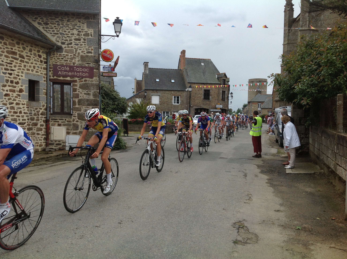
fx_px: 350
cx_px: 174
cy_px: 130
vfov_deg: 40.6
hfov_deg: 52.7
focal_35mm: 35
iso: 50
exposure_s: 1/1592
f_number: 2.4
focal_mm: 4.28
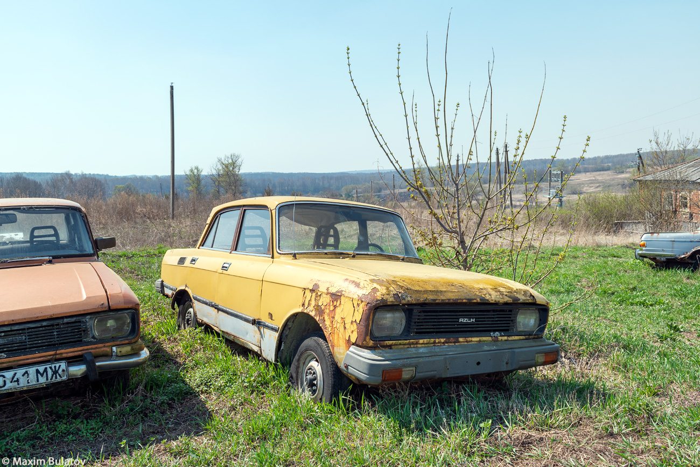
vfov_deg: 43.6
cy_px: 234
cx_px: 350
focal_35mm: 30
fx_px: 583
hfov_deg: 61.9
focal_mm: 20
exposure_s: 1/320
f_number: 8
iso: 100
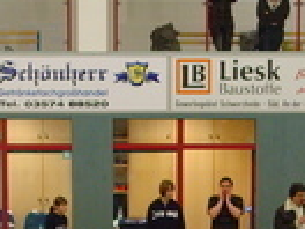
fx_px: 1674
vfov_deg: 7.7
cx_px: 152
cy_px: 288
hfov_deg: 10.4
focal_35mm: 190
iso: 200
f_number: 3.8
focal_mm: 8.8
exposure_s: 1/15
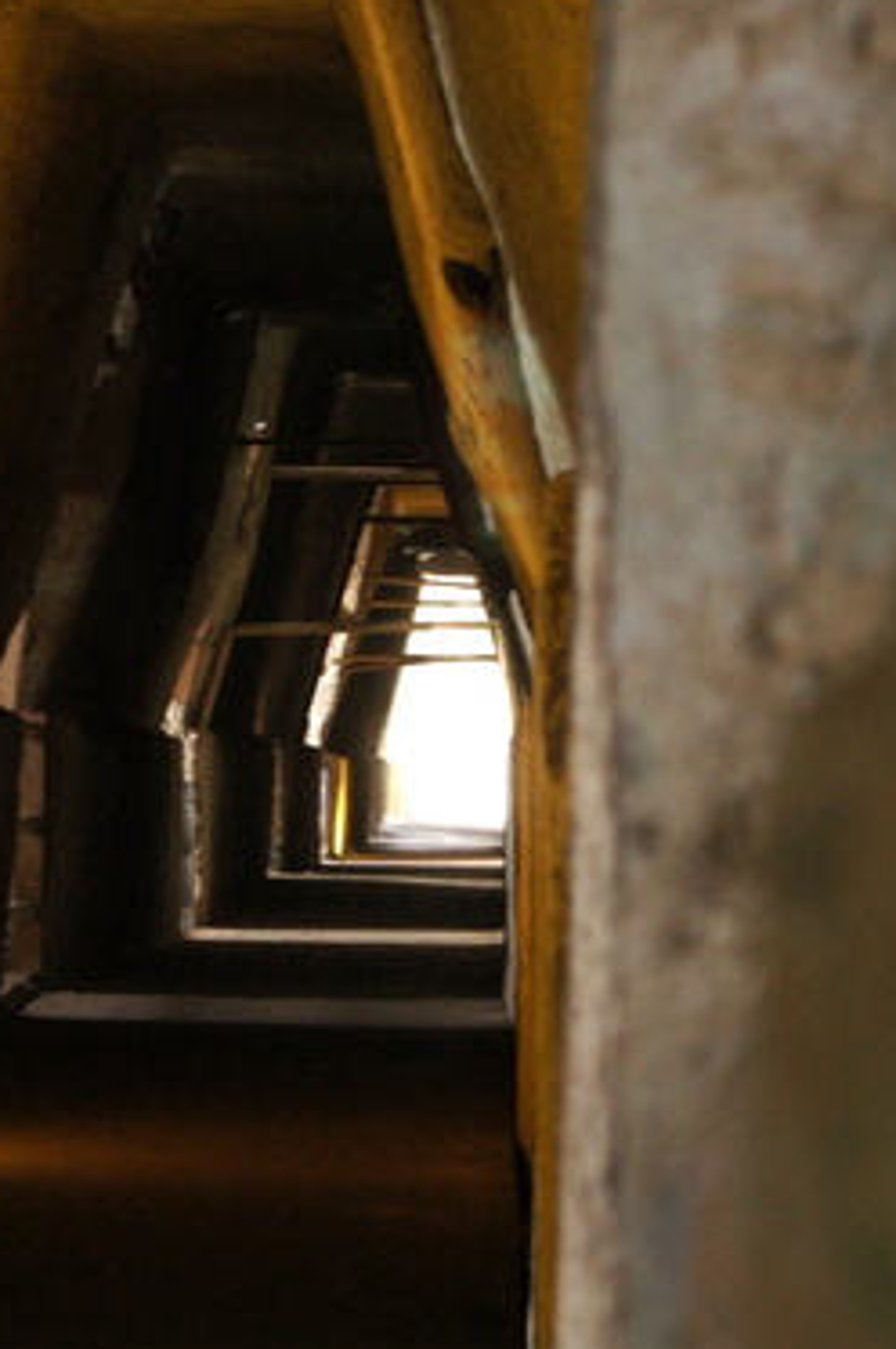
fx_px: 4974
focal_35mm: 133
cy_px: 483
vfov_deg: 15.4
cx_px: 459
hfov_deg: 10.3
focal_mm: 50
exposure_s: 1/5
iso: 1600
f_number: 5.6
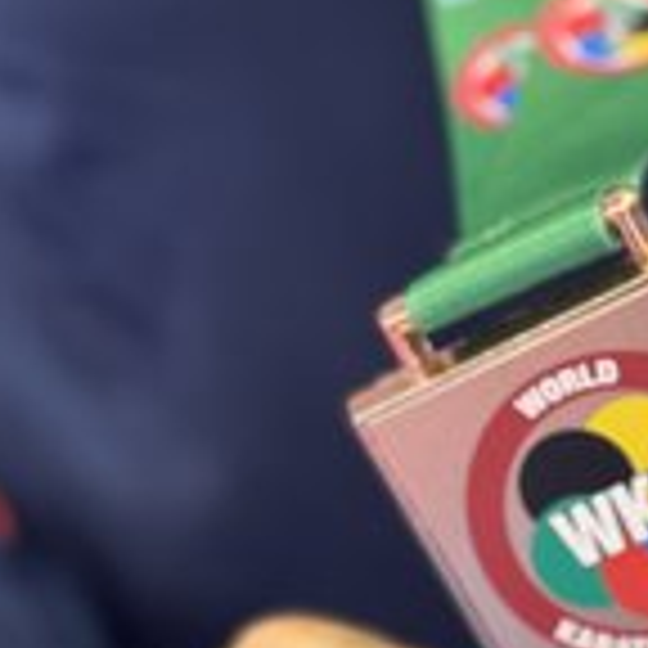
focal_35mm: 118
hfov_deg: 14.4
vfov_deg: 14.6
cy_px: 634
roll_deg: -1.0
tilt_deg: -23.6
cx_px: 729
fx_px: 2499
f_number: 1.78
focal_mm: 6.76
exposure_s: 1/50
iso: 200
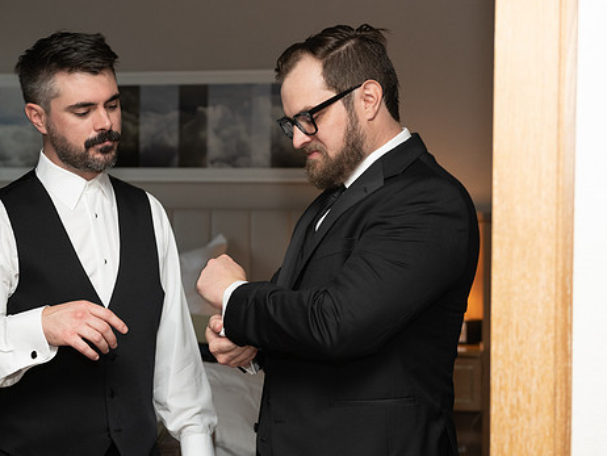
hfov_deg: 27.7
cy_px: 229
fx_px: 1228
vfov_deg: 21.0
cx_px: 240
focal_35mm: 70
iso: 800
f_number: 4
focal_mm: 58
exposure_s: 1/125
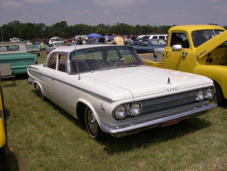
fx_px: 249
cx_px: 114
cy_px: 86
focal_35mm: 38
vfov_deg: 37.7
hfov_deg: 49.0
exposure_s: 1/792
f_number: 7.5
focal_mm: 7.85
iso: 100
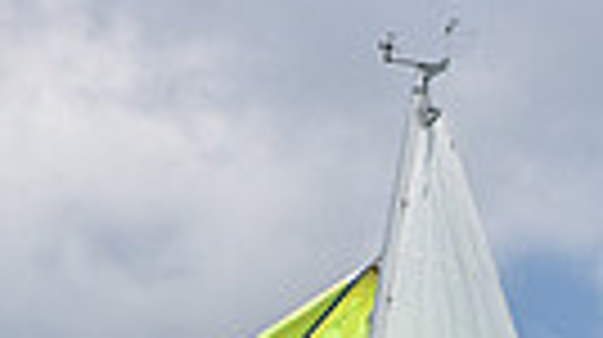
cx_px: 358
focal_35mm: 318
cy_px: 1226
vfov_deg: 3.6
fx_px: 5078
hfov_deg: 6.8
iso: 320
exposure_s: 1/1000
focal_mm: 70
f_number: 10
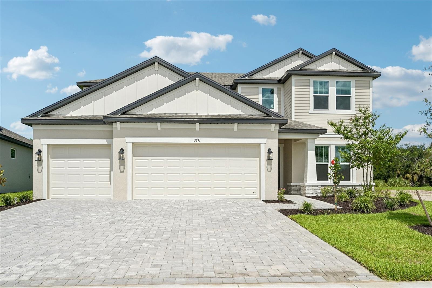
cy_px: 144
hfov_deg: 70.4
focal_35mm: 26
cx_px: 216
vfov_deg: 50.4
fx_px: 306
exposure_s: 1/3200
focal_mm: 25.5
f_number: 8
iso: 400
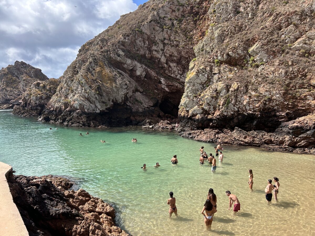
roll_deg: -0.7
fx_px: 237
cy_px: 118
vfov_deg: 53.1
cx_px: 158
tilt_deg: -5.3
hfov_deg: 67.3
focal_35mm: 26
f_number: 1.5
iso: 50
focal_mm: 5.7
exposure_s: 1/2571
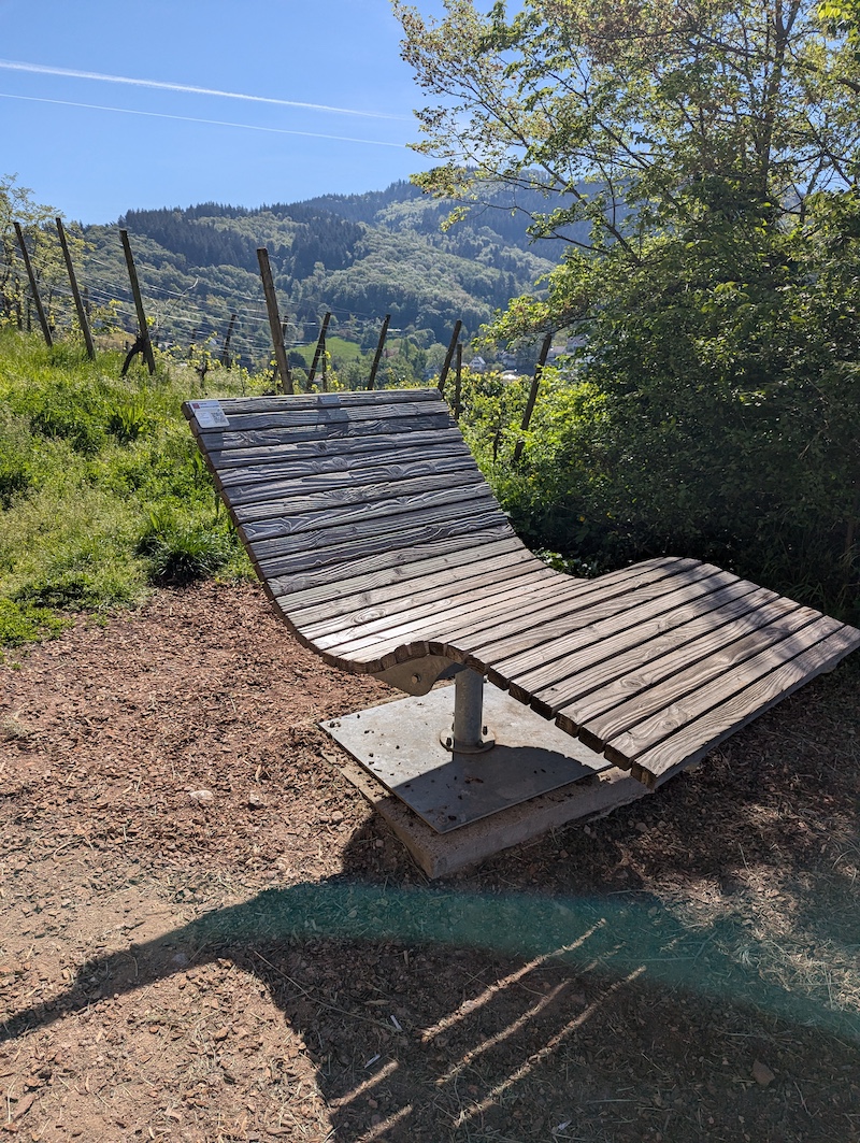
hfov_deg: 56.9
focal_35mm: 24
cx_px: 430
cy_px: 572
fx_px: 793
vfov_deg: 71.5
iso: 47
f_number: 1.85
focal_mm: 6.81
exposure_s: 1/4525
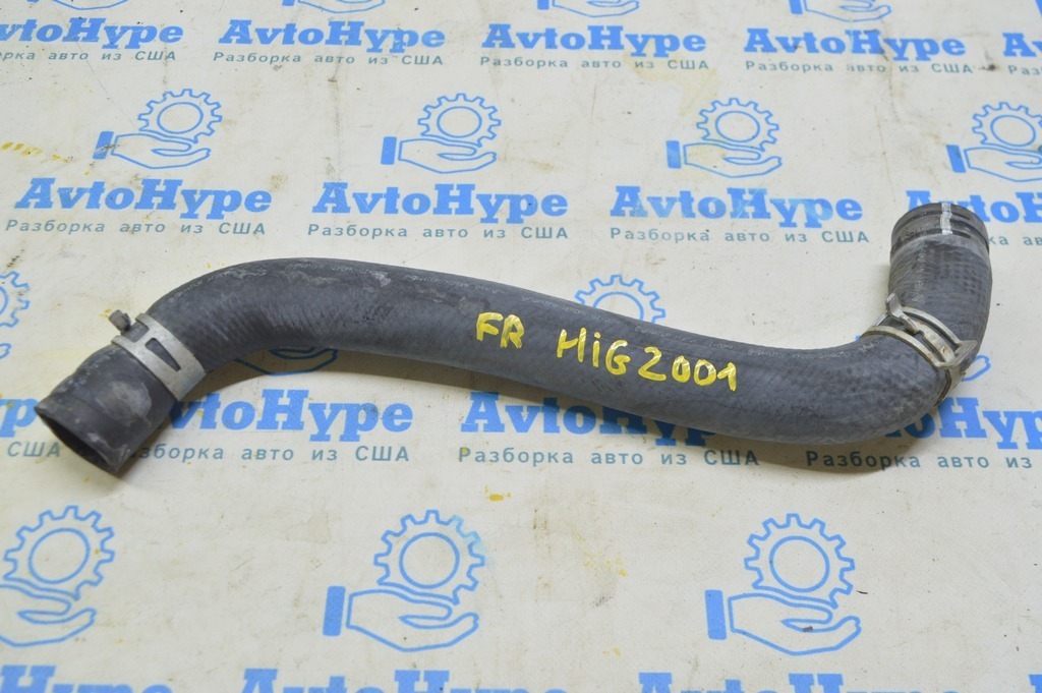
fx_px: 1041
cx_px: 521
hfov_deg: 53.2
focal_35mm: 36
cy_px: 346
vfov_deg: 36.8
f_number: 5.6
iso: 400
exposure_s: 1/20
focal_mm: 24
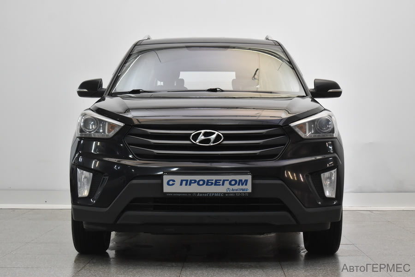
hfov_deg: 28.0
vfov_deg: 19.0
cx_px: 208
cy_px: 138
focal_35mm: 72
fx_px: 831
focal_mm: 48
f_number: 5.3
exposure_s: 1/80
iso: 1250
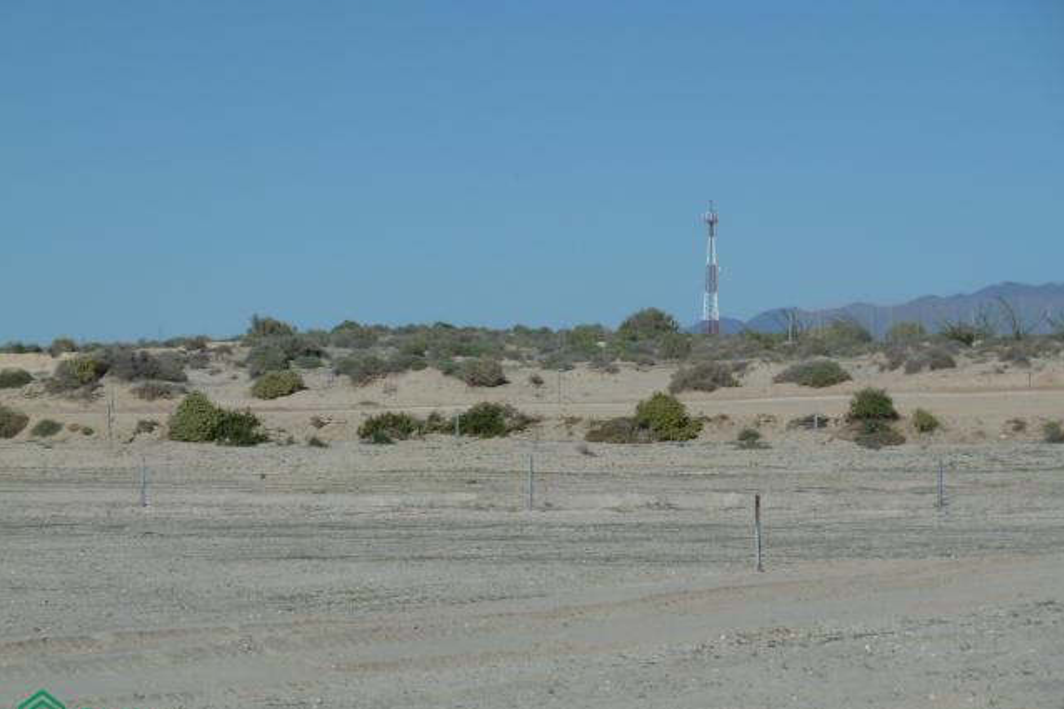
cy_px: 360
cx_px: 532
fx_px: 4225
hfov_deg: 14.4
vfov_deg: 9.6
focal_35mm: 143
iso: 80
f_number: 5.6
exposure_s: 1/1000
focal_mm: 22.5
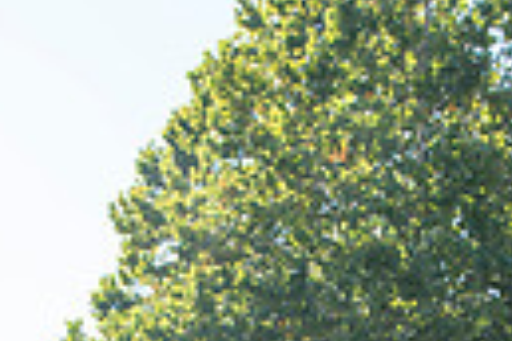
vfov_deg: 11.7
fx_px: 1536
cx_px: 329
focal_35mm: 108
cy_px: 617
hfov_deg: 18.9
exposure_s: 1/125
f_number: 9
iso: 125
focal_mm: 24
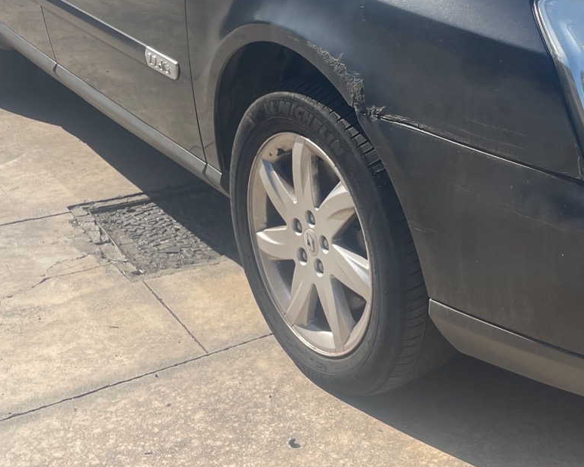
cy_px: 84
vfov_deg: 25.3
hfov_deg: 30.9
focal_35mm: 59
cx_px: 489
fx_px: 1020
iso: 32
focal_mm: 4.2
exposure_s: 1/2174
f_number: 1.6
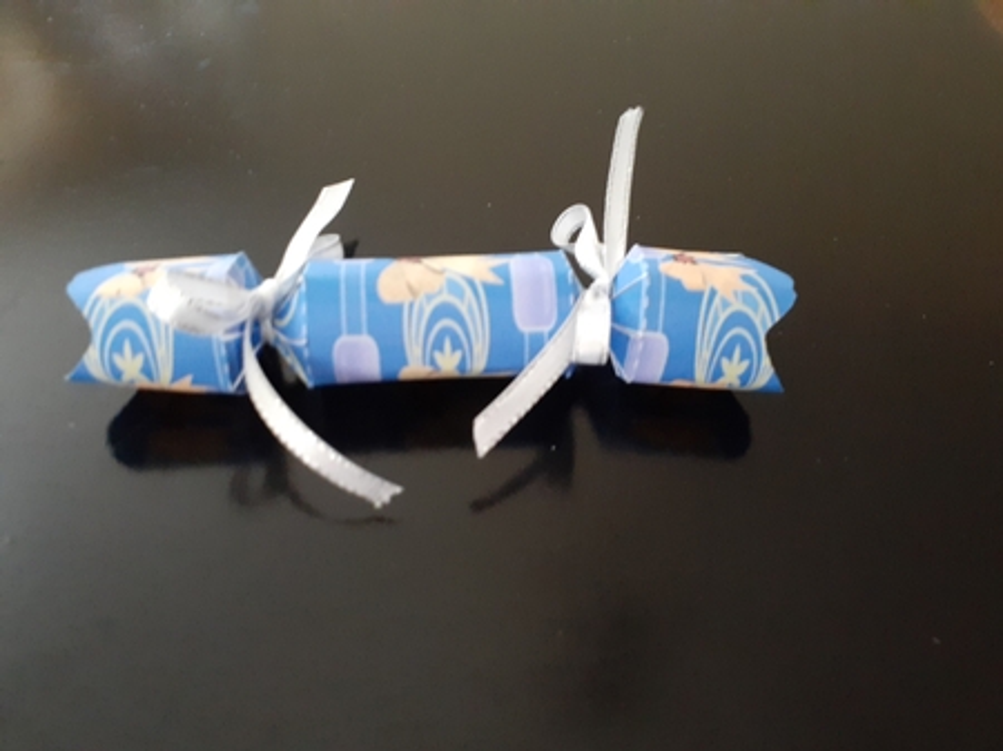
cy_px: 376
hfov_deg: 65.4
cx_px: 502
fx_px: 782
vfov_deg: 51.3
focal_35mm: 27
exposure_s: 1/17
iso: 640
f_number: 1.9
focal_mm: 3.6
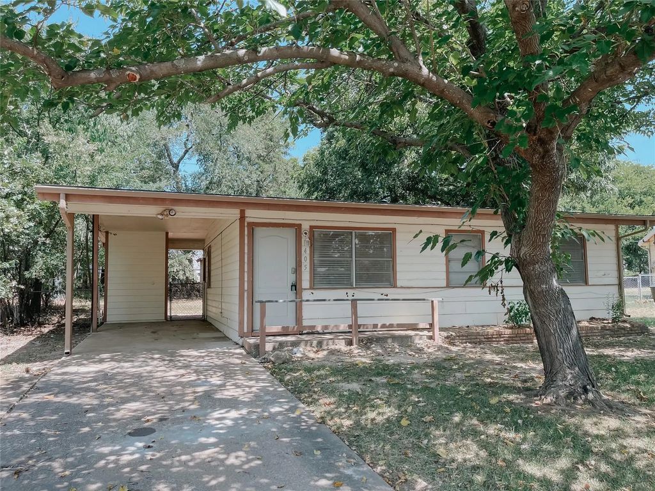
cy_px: 246
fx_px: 492
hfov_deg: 67.3
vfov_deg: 53.1
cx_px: 328
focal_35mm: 26
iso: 32
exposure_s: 1/460
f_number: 1.6
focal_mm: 5.1
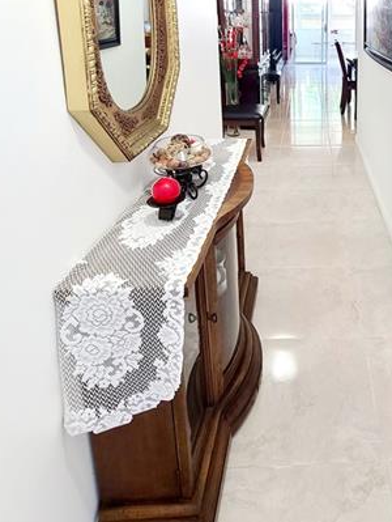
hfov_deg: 51.1
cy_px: 92
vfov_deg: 62.4
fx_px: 377
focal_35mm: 25
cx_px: 321
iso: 200
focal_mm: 2.2
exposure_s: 1/60.2
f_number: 2.2
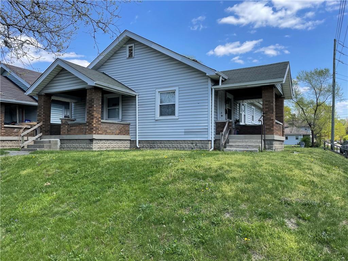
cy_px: 130
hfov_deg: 67.3
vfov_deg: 53.1
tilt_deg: +5.5
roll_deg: +2.2
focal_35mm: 26
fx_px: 261
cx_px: 174
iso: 32
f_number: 1.6
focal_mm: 4.2
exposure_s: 1/1642
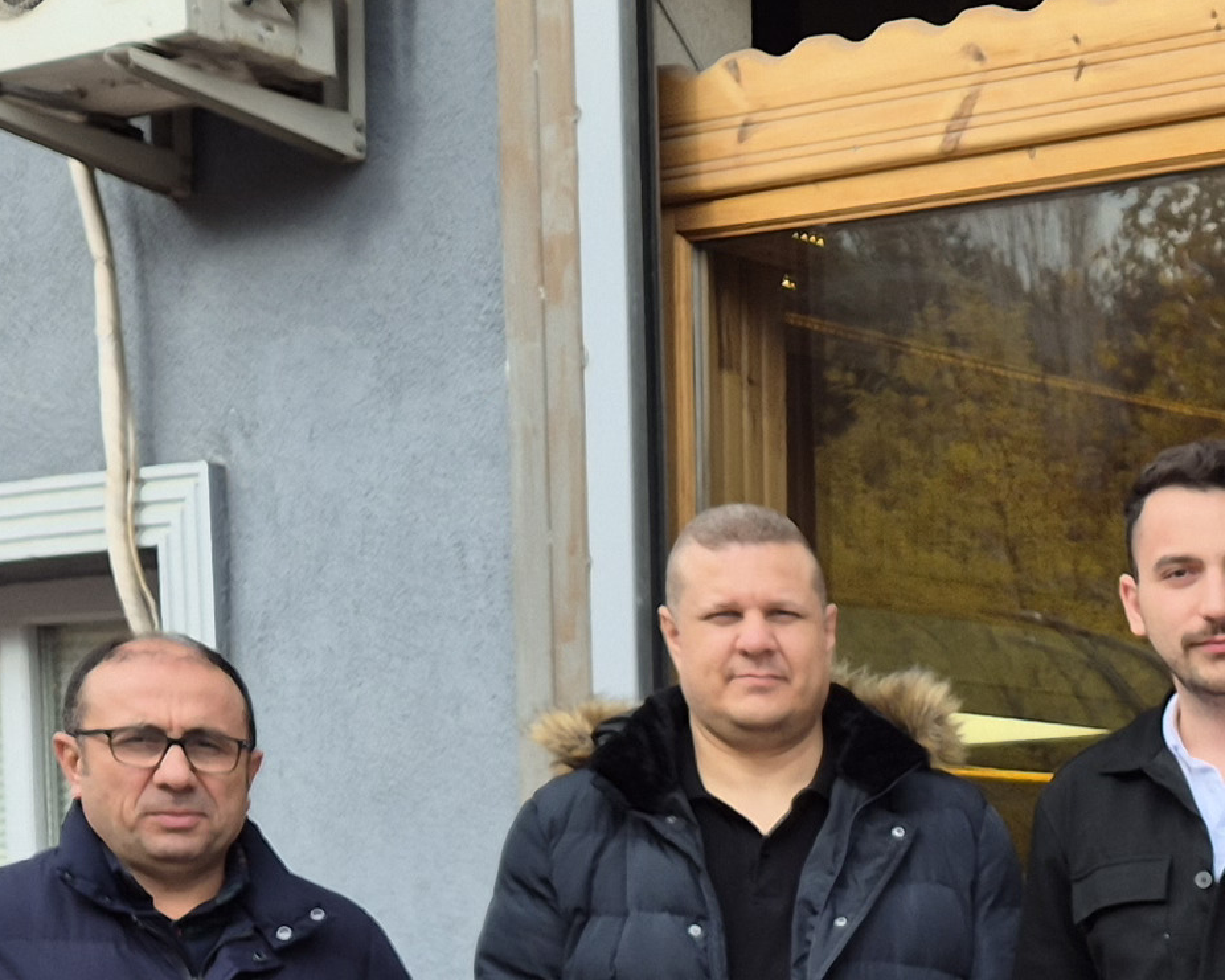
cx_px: 1617
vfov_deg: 14.9
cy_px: 1398
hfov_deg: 18.3
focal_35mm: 97
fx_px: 3517
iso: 25
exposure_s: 1/582
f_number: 1.8
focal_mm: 5.4
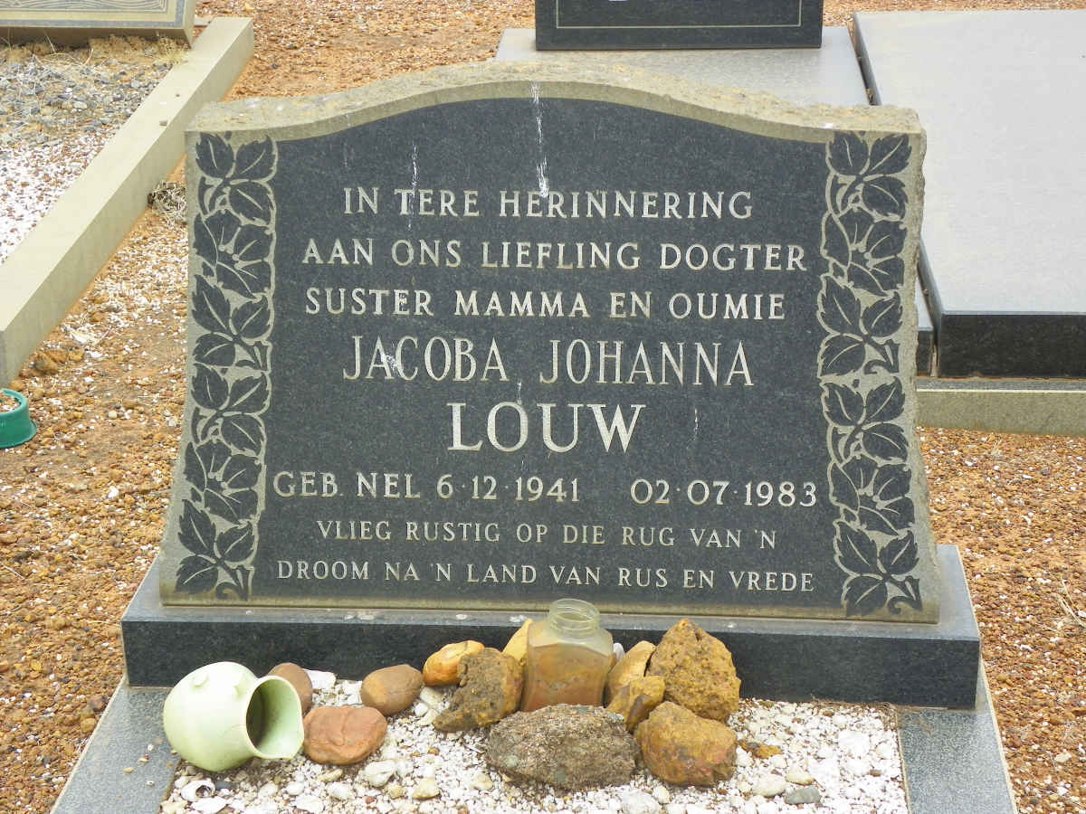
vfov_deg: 20.7
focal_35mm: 71
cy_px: 407
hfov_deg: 27.4
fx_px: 2227
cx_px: 543
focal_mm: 12.6
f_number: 3.5
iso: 64
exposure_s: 1/160
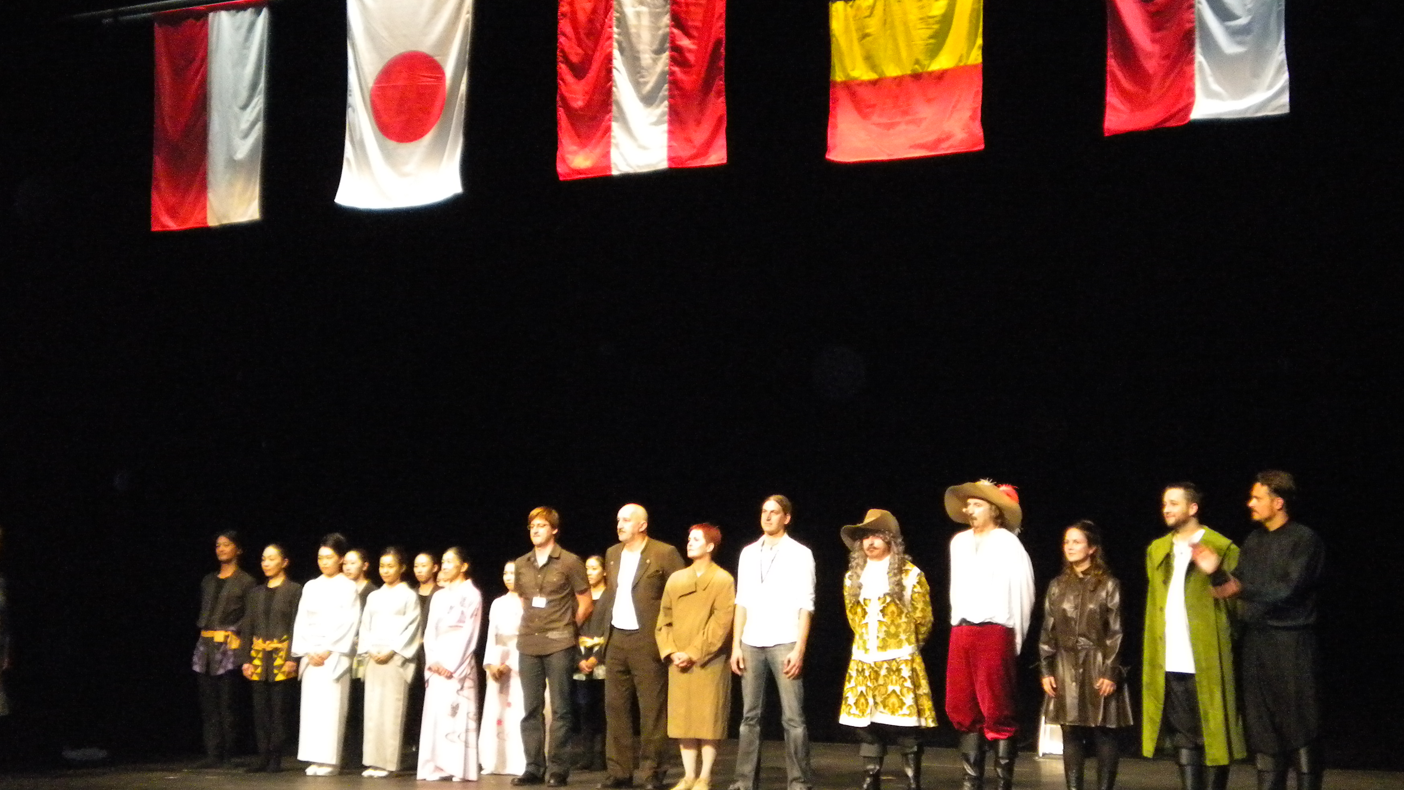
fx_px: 2196
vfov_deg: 20.4
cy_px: 392
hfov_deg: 35.4
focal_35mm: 59
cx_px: 712
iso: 800
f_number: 3.9
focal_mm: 9.3
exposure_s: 1/30
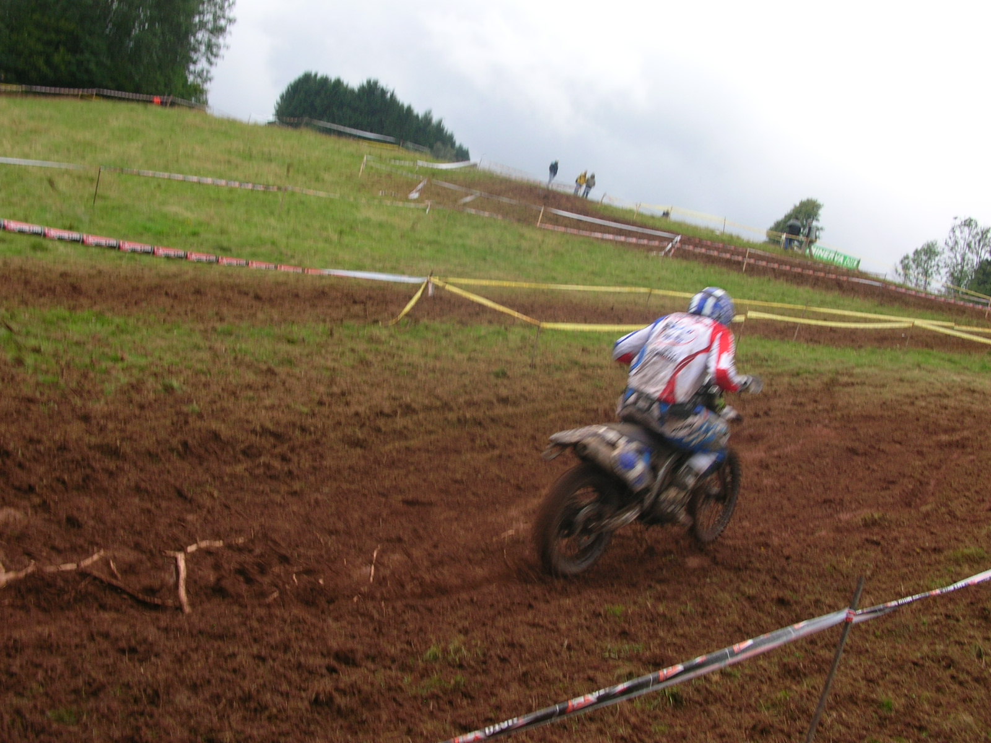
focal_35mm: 35
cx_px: 496
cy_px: 372
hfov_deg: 52.6
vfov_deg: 40.7
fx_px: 1002
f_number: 5.6
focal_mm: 5.8
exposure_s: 1/103
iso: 50
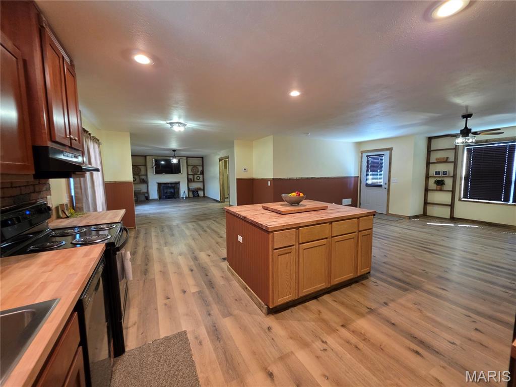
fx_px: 194
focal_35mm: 13
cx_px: 258
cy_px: 194
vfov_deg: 89.9
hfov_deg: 106.2
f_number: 1.9
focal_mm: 2.2
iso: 320
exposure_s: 1/60
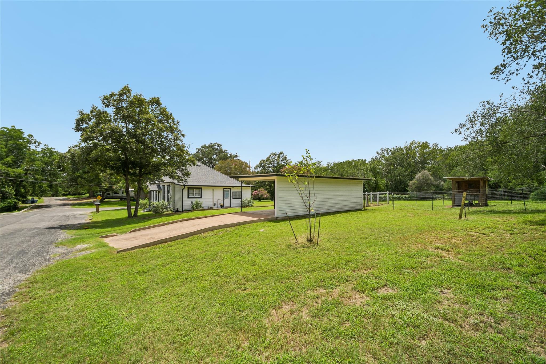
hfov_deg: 100.4
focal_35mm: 15
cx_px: 273
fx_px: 227
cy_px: 182
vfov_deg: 77.3
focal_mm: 10
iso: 400
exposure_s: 1/1250
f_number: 8
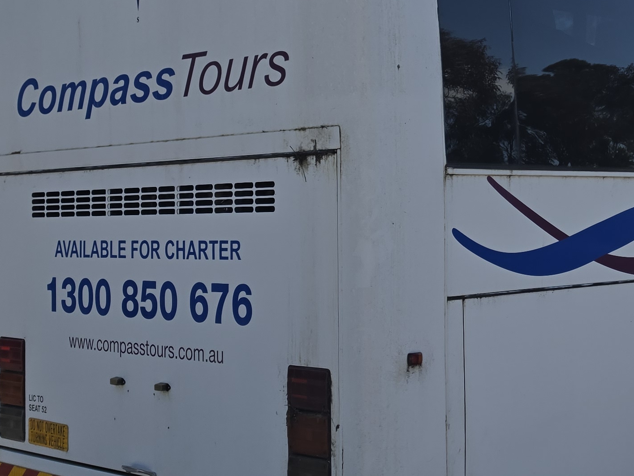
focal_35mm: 65
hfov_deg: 28.7
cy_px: 128
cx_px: 565
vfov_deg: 22.4
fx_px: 1191
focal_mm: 6.5
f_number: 1.4
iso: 50
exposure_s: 1/7939
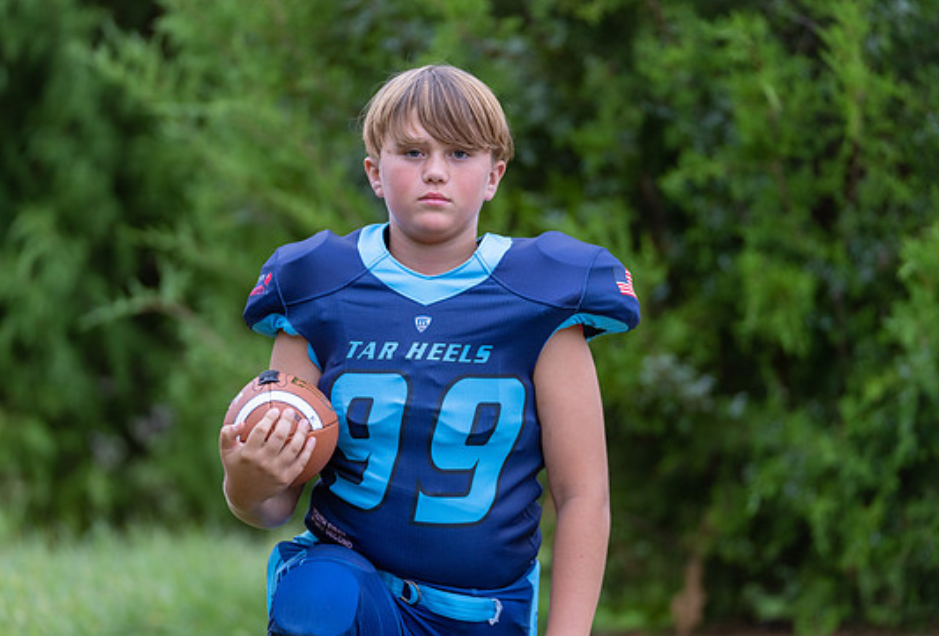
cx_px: 448
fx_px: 4482
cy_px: 312
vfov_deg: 8.1
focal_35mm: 171
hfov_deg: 12.0
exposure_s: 1/320
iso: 500
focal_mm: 144
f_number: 2.8
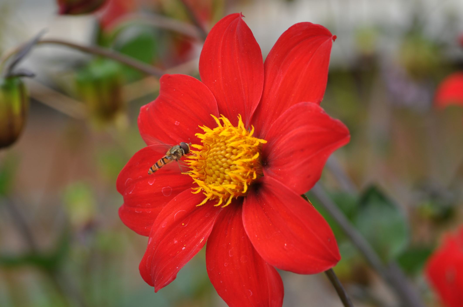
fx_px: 2023
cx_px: 232
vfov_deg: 8.7
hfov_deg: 13.1
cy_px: 154
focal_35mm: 158
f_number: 8
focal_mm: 105
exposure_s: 1/125
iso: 200
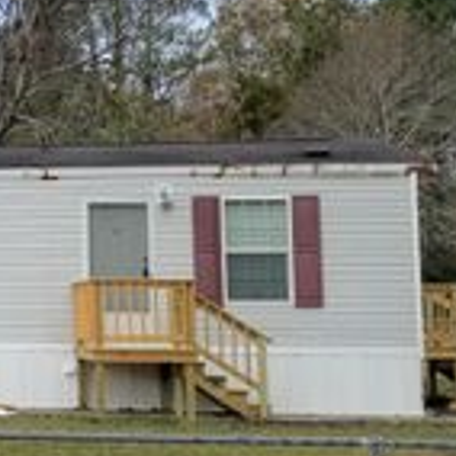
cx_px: -267
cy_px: 191
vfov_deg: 21.4
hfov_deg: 18.5
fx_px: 1207
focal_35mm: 81
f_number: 1.7
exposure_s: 1/1788
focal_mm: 4.2
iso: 50
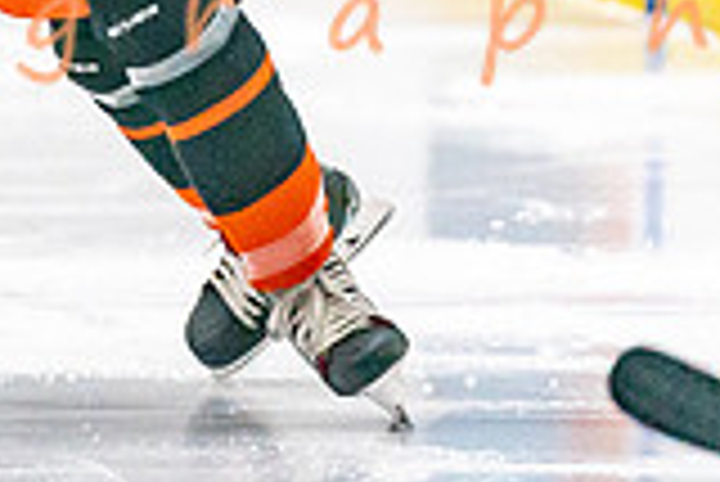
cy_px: -82
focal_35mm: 1142
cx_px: -430
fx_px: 22860
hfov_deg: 1.8
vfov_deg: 1.2
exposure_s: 1/1250
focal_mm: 200
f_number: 2.8
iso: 3200
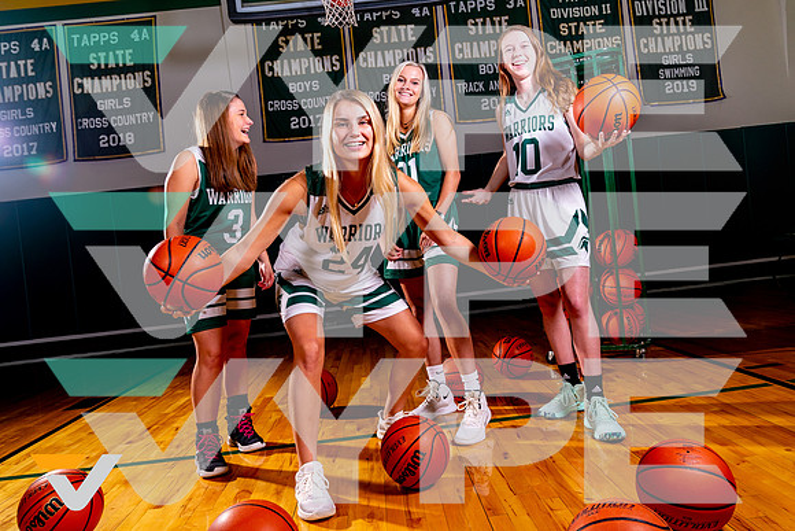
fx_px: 568
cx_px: 401
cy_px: 256
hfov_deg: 69.9
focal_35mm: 26
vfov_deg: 50.0
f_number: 8
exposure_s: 1/100
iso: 200
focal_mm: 24
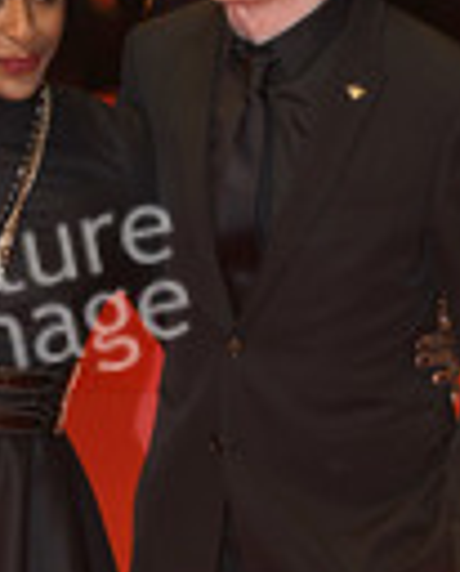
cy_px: 536
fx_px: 1984
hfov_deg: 13.2
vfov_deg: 16.1
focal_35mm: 117
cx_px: 89
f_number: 5
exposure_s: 1/320
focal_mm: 40
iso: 1250
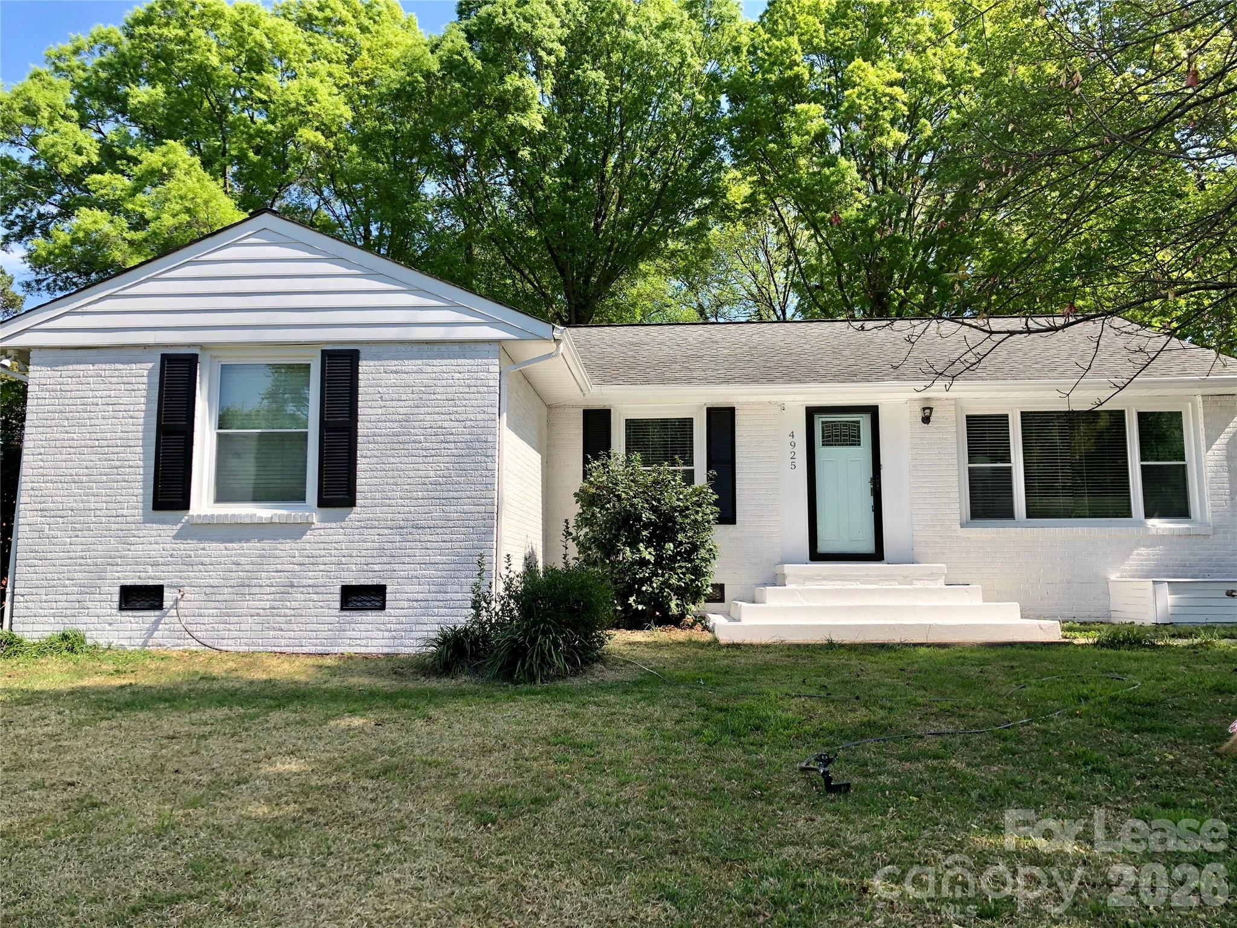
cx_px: 618
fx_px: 1001
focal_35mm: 28
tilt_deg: +5.3
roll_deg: +0.4
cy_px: 464
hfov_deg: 63.4
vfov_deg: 49.7
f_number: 1.8
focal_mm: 4
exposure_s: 1/1091
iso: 20
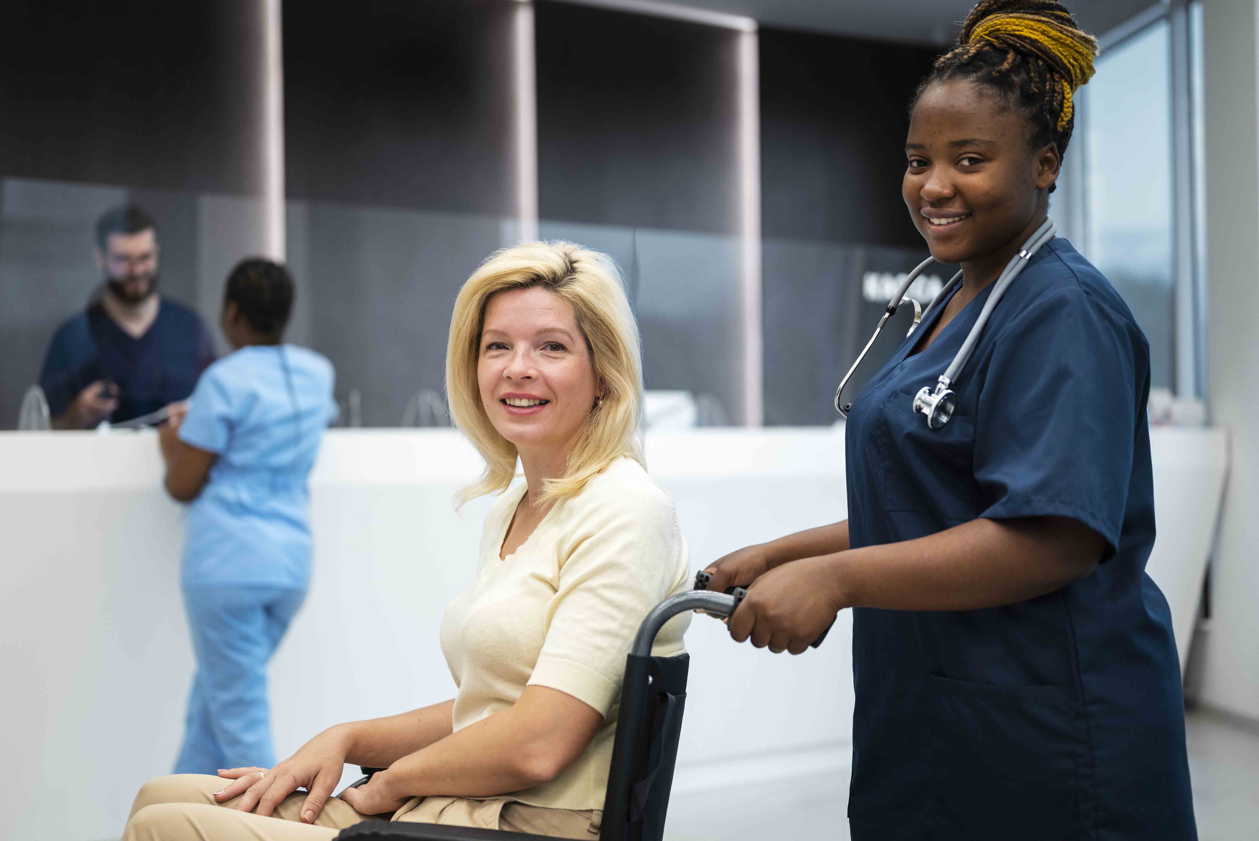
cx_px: 630
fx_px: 1749
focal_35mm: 50
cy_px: 420
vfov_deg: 27.0
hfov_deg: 39.6
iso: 640
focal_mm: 50
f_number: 1.8
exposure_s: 1/250
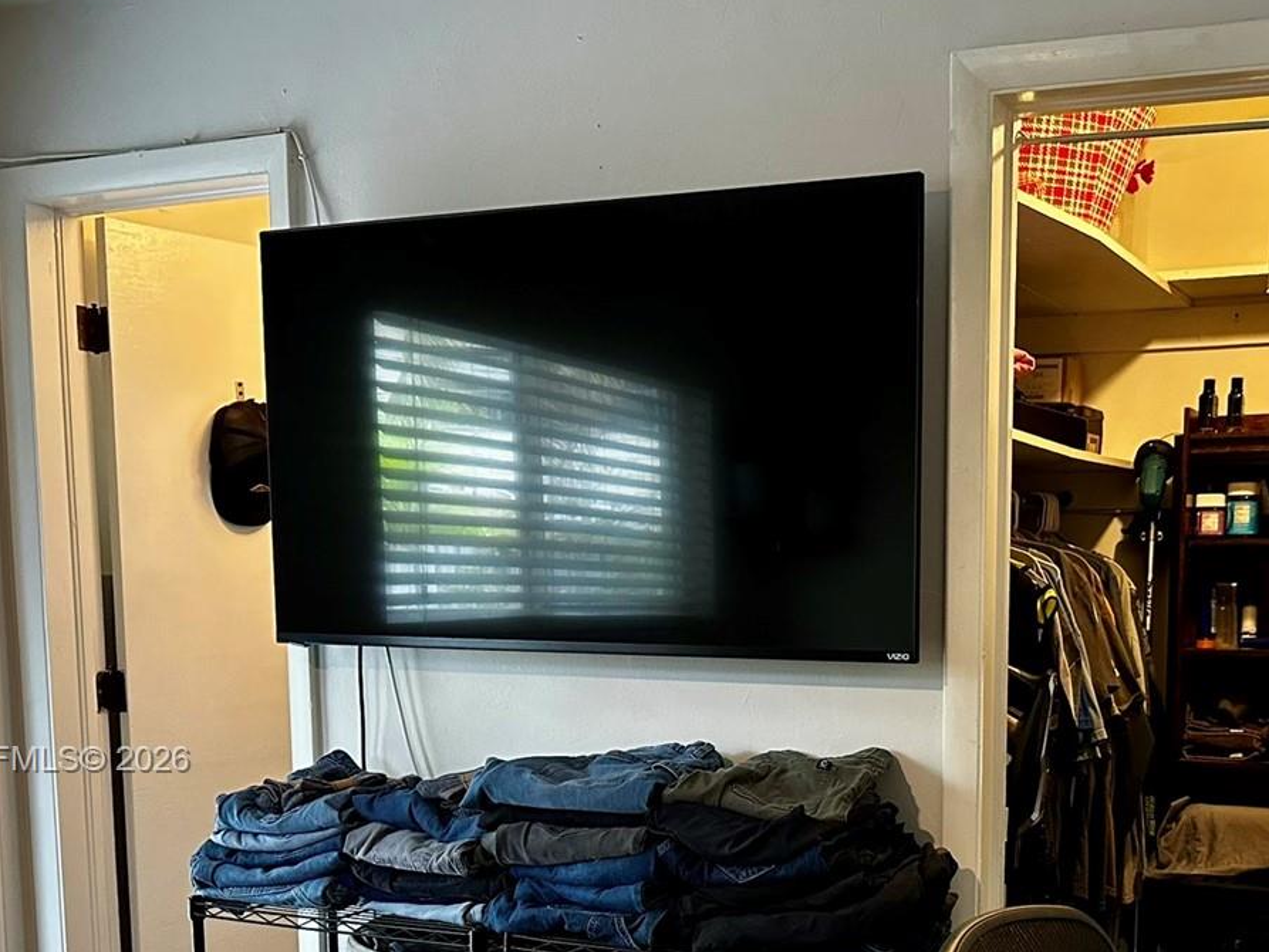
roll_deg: -0.4
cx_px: 884
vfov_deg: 32.7
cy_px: 762
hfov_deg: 43.0
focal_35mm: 43
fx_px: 1577
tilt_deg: -7.1
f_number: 1.78
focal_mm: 6.86
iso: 500
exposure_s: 1/60
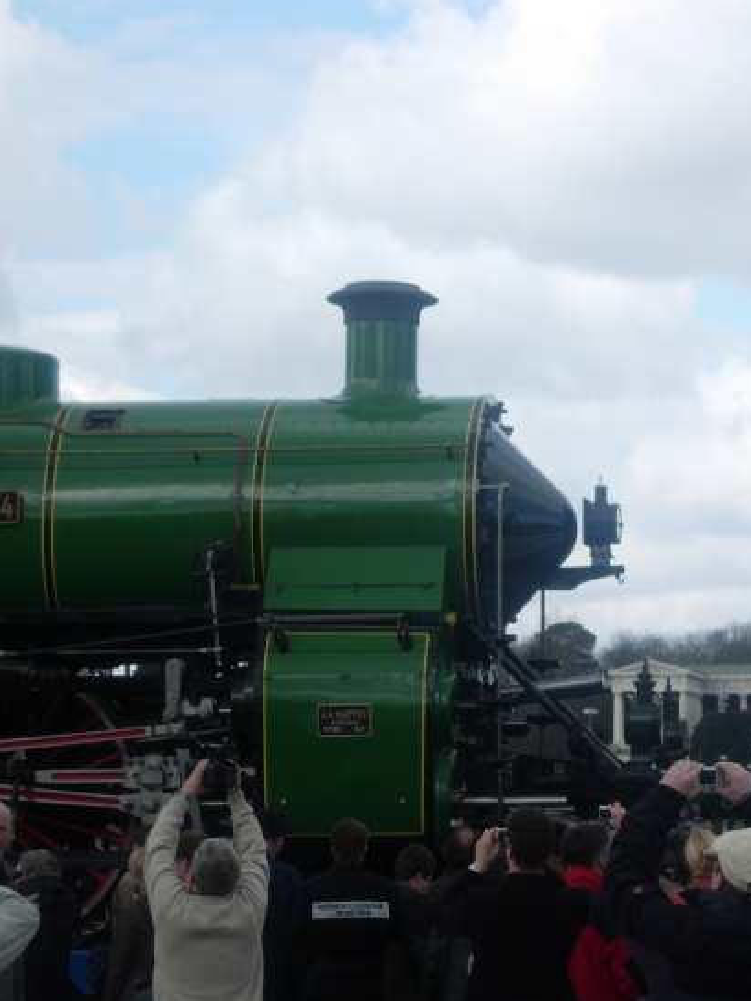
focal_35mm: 152
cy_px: 500
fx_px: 4395
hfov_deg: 9.7
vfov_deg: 13.0
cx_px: 671
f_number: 4.9
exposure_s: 1/456
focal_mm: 23.4
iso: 79
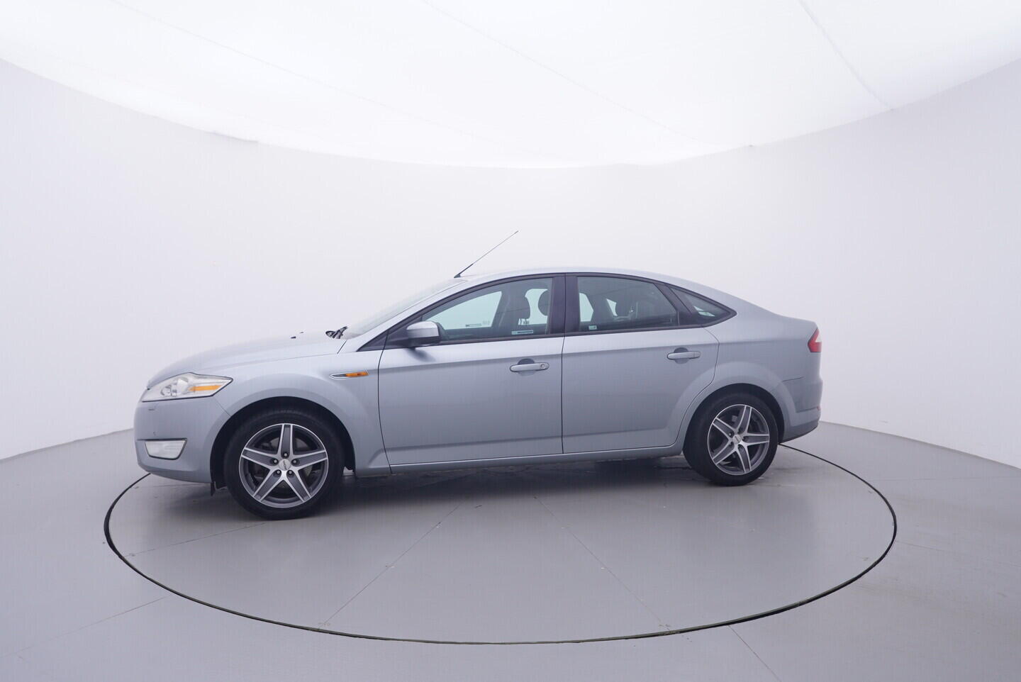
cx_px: 510
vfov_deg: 56.2
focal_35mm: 22
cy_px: 341
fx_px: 638
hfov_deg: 77.3
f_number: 5
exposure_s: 1/80
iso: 200
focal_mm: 15
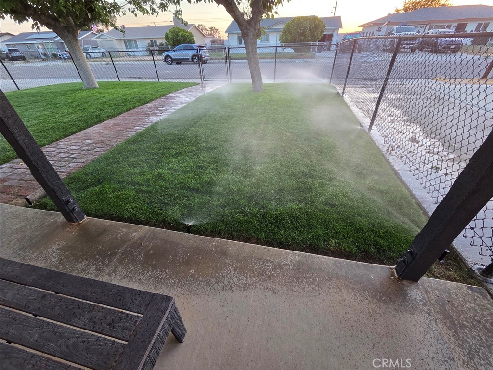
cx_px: 246
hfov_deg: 106.2
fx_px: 185
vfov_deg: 89.9
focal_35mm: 13
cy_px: 185
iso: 200
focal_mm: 2.2
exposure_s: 1/120
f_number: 2.2
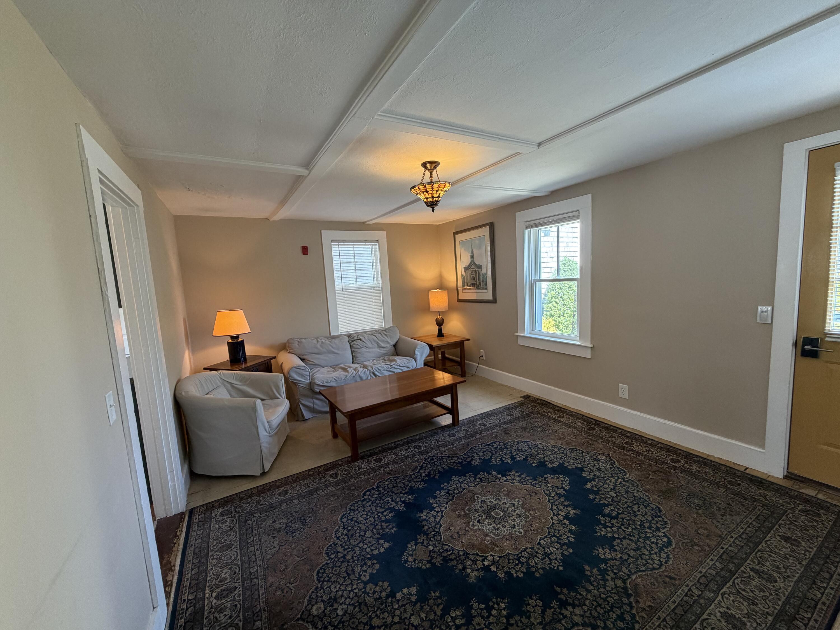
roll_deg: +4.0
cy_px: 315
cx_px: 420
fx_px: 340
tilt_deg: -7.1
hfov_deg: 102.1
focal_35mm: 14
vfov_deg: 85.7
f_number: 2.2
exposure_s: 1/60
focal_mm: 2.22
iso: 160
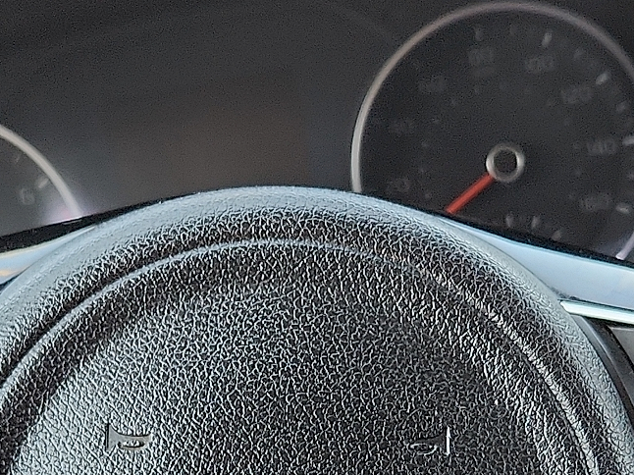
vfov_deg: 24.5
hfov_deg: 33.7
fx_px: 1044
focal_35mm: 57
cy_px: 471
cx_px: 268
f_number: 1.8
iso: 61
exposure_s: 1/59.2
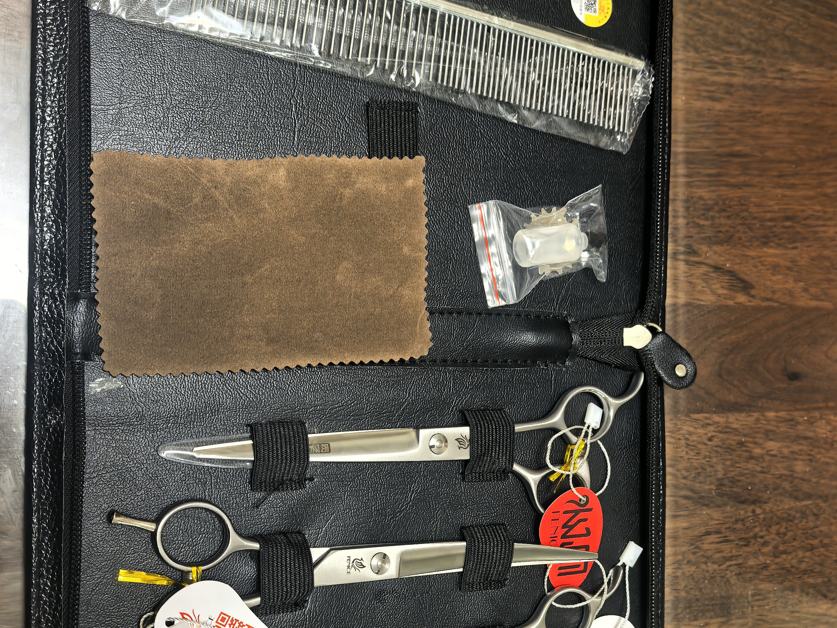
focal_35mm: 37
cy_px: 359
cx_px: 413
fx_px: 895
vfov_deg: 38.6
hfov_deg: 50.1
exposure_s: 1/33.2
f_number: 2
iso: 400
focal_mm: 6.98
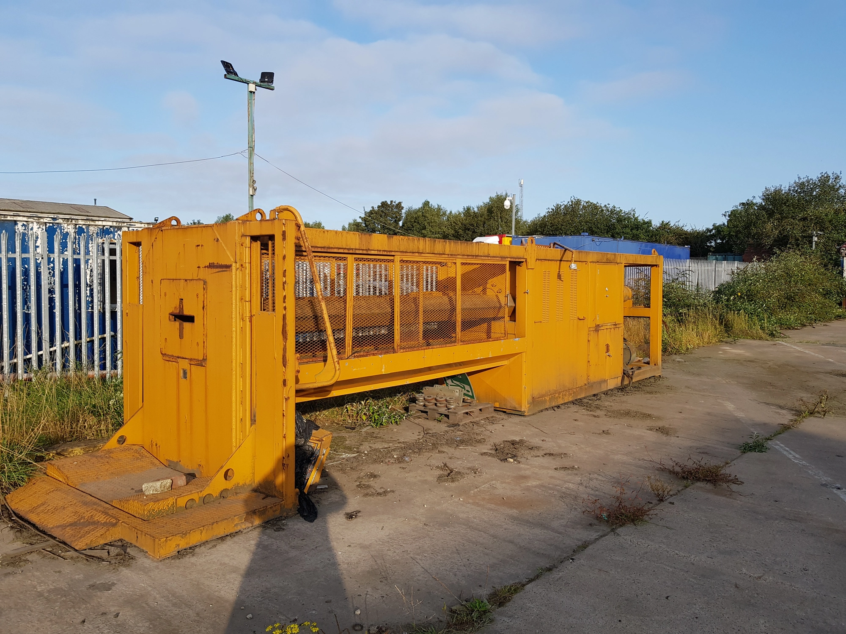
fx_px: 635
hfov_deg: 67.3
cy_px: 317
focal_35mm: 26
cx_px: 423
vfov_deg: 53.1
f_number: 1.7
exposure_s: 1/1448
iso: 40
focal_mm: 4.2
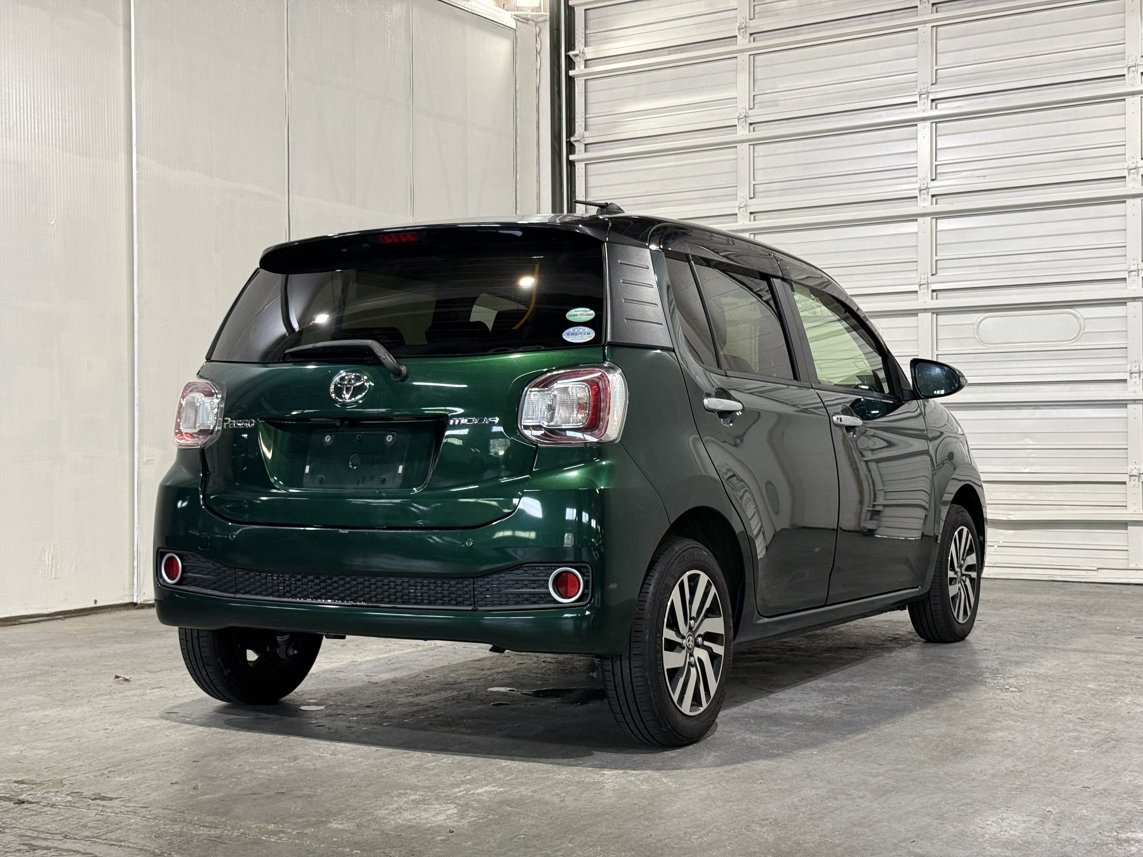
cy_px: 428
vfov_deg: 30.3
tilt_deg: +0.0
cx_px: 572
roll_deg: -0.2
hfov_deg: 39.7
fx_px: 1585
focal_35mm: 48
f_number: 1.78
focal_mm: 6.76
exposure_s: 1/40
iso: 200
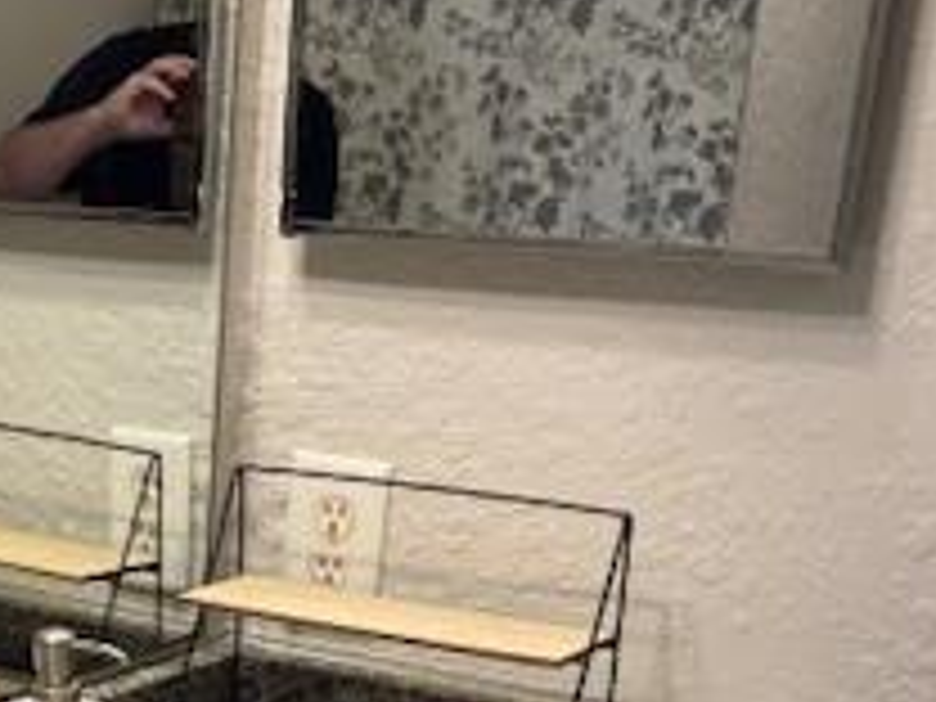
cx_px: 45
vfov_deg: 18.8
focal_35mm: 74
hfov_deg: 25.3
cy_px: 850
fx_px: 2001
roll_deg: -2.3
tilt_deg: -21.2
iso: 125
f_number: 1.78
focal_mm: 6.76
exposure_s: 1/60
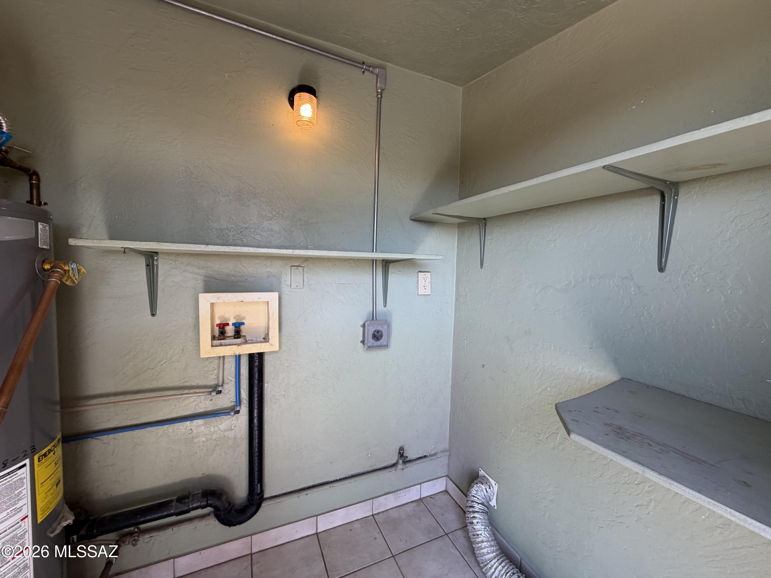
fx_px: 312
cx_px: 386
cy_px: 289
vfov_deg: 85.7
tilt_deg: -4.1
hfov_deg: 102.1
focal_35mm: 14
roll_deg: -1.0
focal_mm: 2.22
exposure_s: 1/121
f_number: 2.2
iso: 125
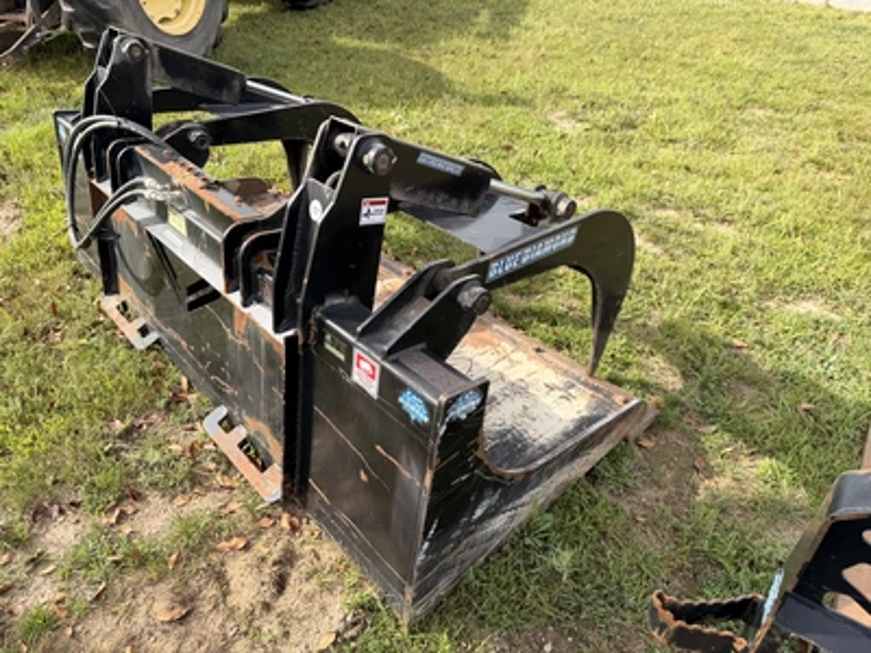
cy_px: 326
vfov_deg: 56.8
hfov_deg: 71.6
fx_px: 604
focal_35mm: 24
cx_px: 436
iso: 80
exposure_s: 1/1522
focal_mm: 6.76
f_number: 1.78
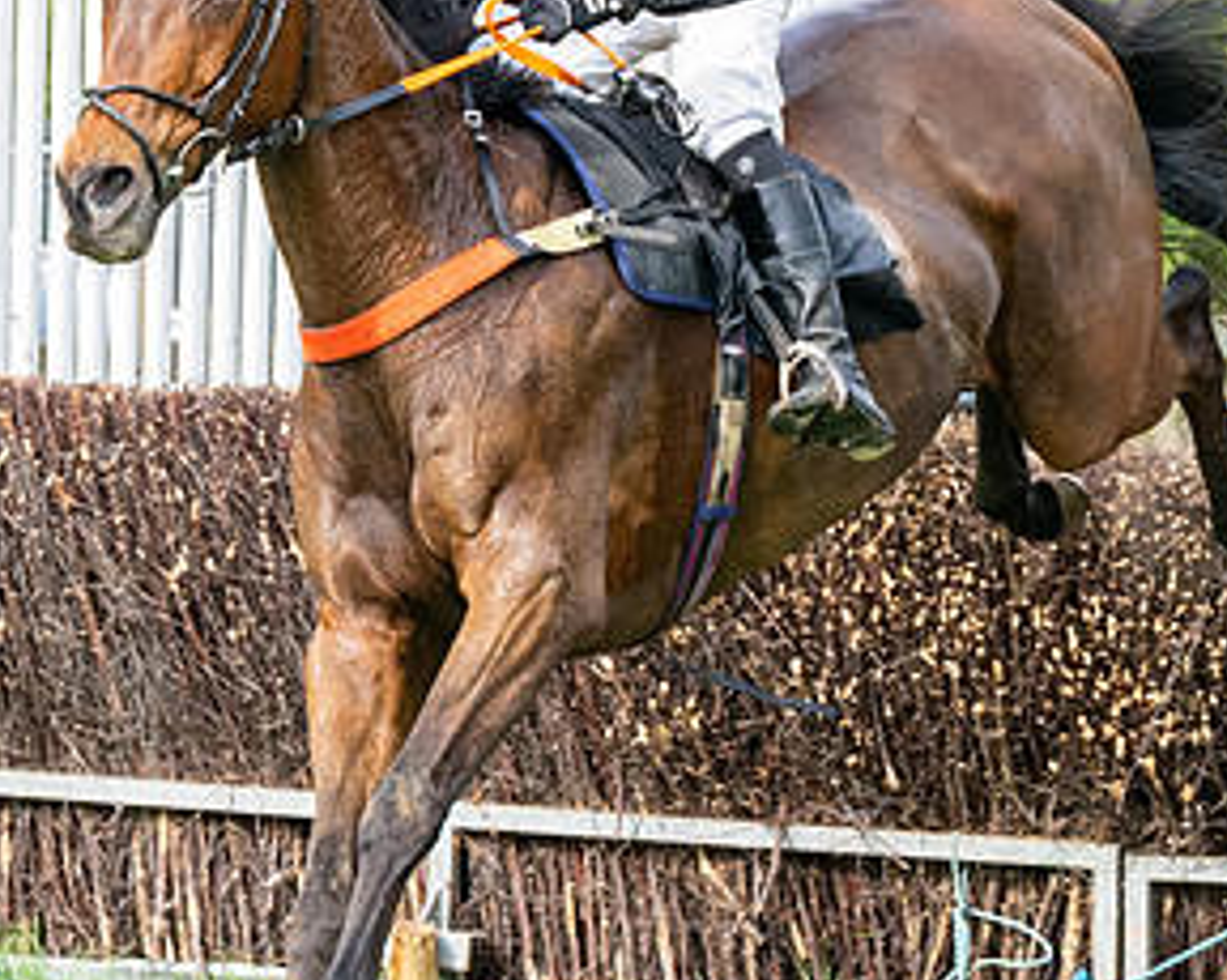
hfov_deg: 5.1
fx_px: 13645
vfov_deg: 4.1
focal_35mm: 376
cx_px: 497
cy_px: 216
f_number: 5.6
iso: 400
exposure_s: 1/1000
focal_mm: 70
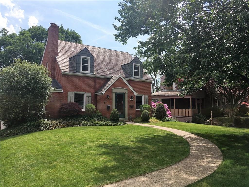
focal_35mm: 29
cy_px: 94
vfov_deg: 48.2
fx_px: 209
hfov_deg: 61.7
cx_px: 124
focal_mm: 4.15
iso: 25
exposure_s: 1/1603
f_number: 2.2
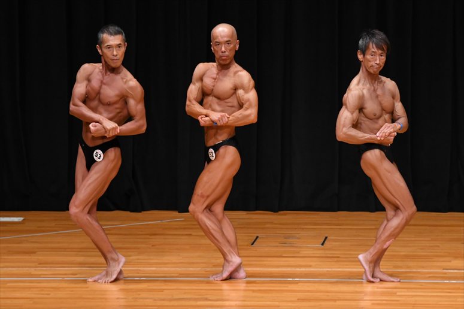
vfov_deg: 4.8
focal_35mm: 285
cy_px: 154
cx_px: 232
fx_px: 3672
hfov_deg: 7.2
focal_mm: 190
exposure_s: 1/400
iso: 3200
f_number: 5.6
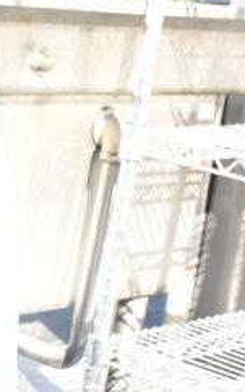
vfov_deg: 16.1
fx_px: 1358
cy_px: 409
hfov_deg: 9.8
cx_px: -203
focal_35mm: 127
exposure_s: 1/100
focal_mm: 22
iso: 200
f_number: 5
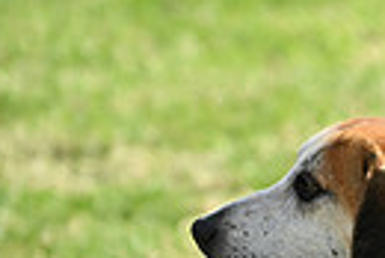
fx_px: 5974
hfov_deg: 3.6
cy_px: 443
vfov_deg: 2.5
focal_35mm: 558
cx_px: 844
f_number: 4.5
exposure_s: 1/1000
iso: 220
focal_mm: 125
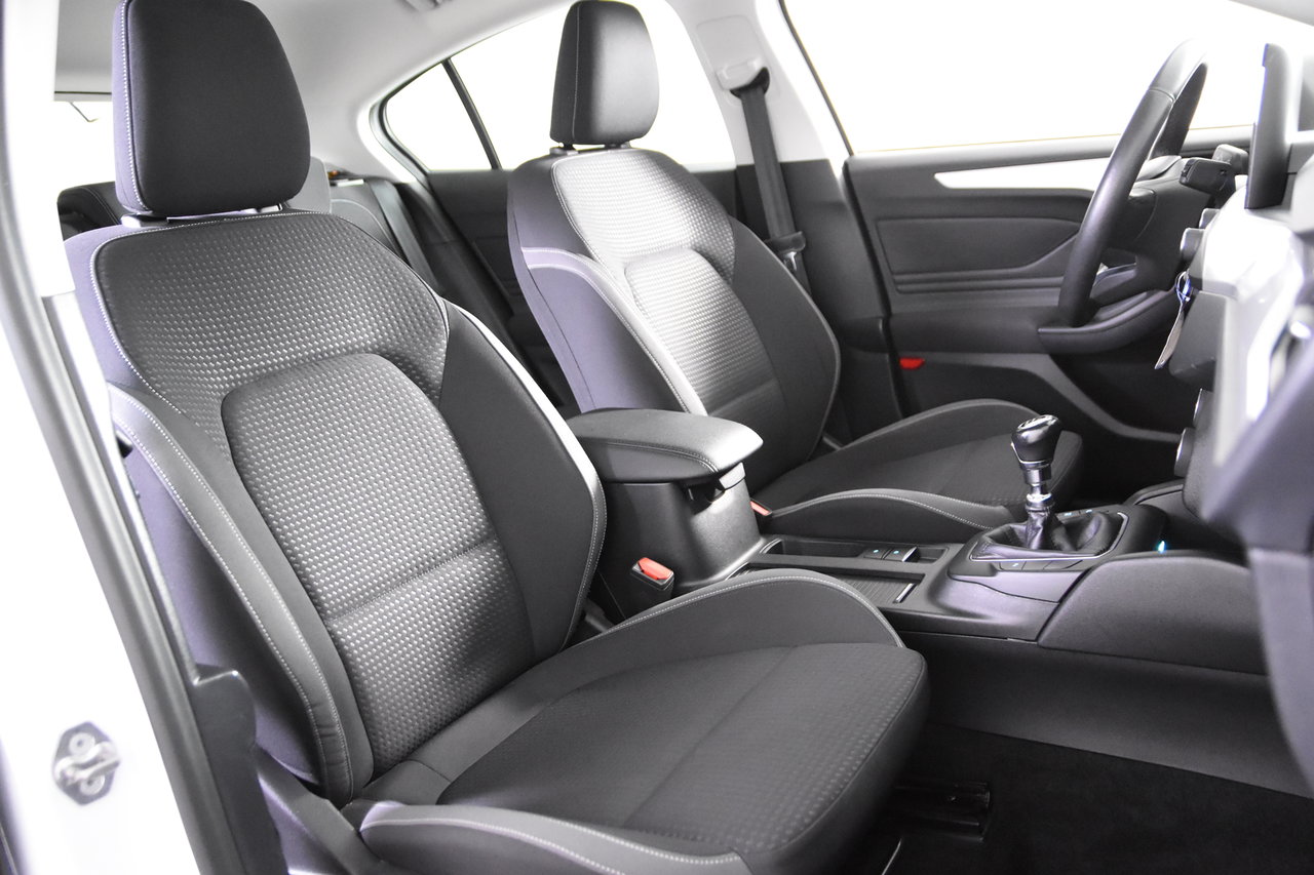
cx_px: 657
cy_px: 438
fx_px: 1095
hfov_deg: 61.9
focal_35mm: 30
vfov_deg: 43.6
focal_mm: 20
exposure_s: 1/30
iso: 6400
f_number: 2.8
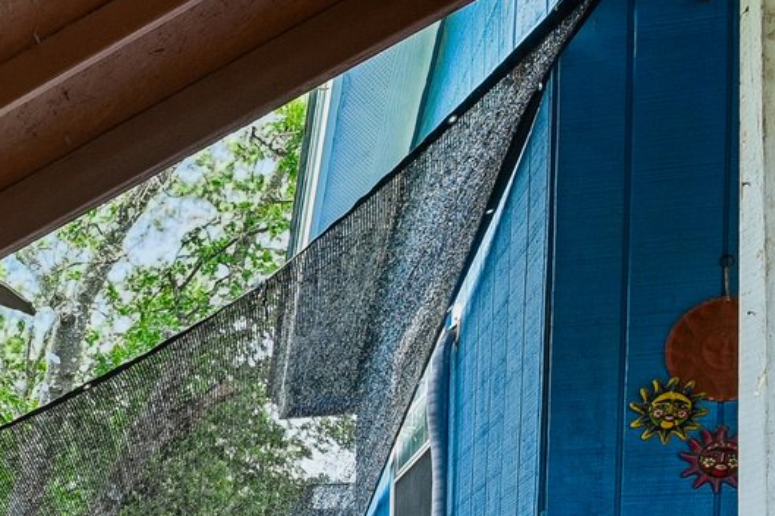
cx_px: -384
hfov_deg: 24.9
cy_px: 706
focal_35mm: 62
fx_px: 1334
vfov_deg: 19.8
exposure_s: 1/30
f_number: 8
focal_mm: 16
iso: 400
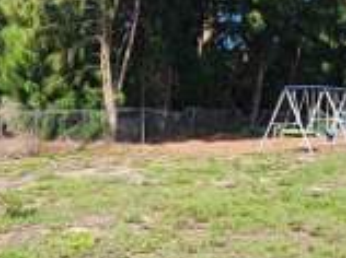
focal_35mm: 70
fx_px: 699
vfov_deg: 21.0
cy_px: 127
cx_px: 232
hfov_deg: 27.6
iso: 20
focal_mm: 5.4
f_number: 1.8
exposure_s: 1/1058
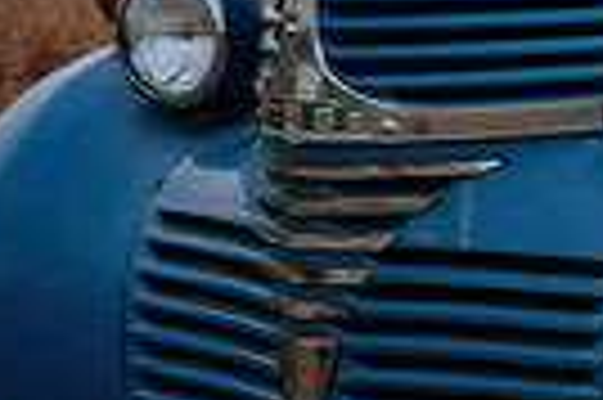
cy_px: 31
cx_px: 1035
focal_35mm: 179
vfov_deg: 7.6
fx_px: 2995
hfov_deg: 10.9
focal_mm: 36
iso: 64
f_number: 3.5
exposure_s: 1/50
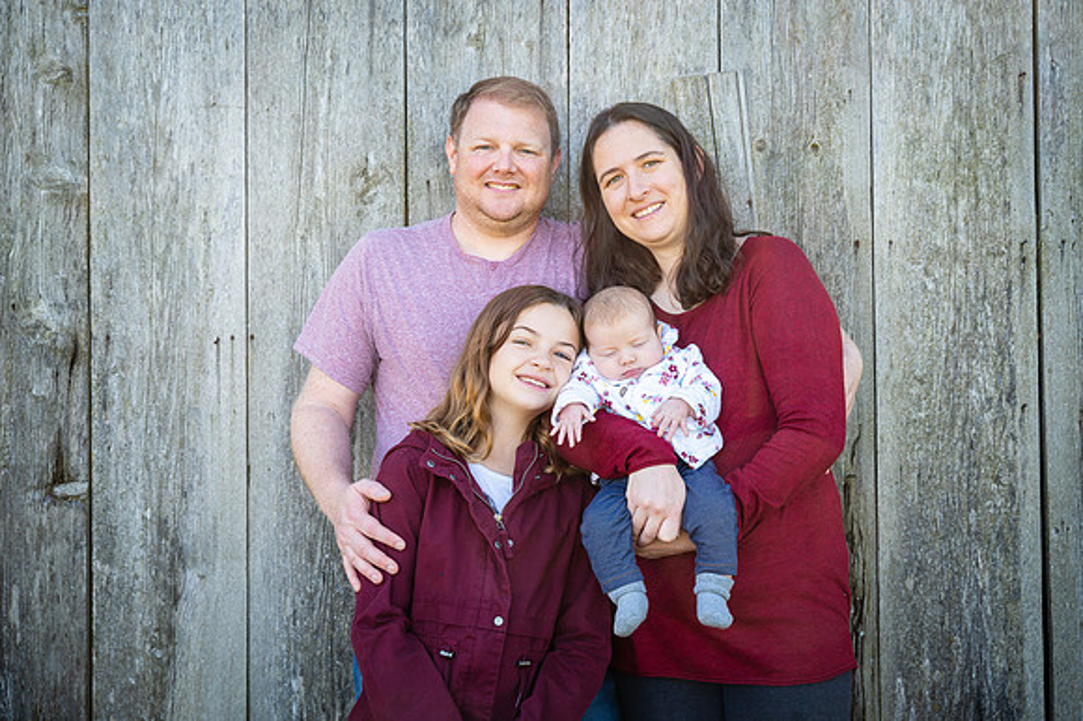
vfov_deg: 27.5
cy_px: 360
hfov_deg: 40.4
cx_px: 542
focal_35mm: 49
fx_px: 1473
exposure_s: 1/100
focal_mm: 49
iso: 125
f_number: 5
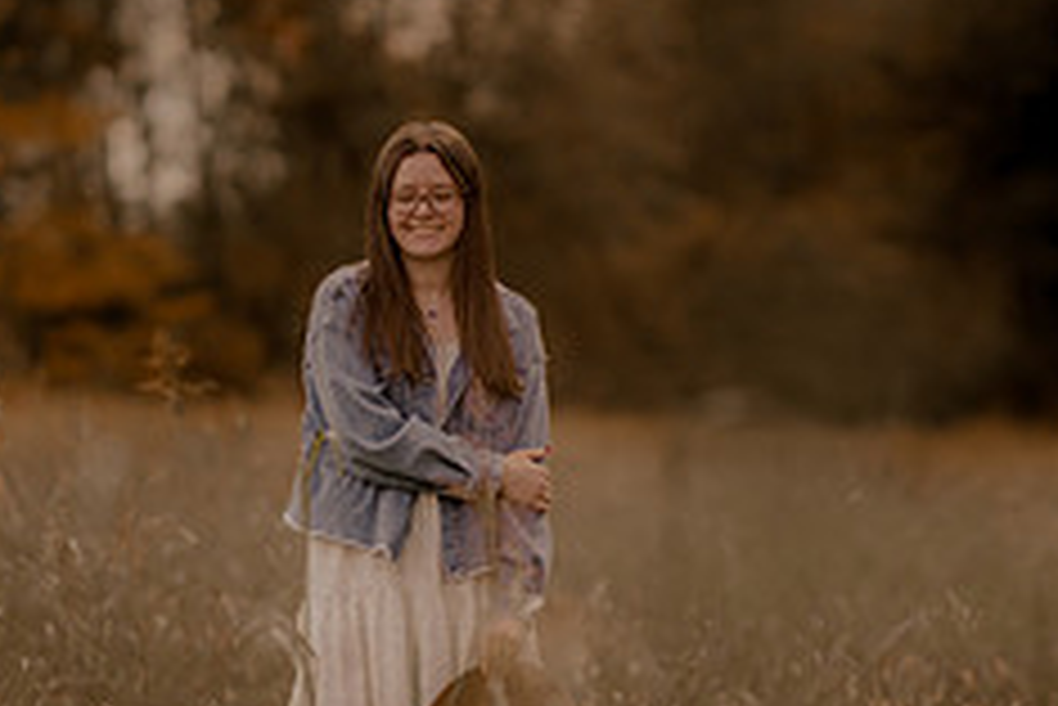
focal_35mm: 210
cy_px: 375
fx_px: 6175
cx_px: 410
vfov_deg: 6.6
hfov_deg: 9.8
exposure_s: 1/3200
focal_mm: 85
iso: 200
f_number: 1.4
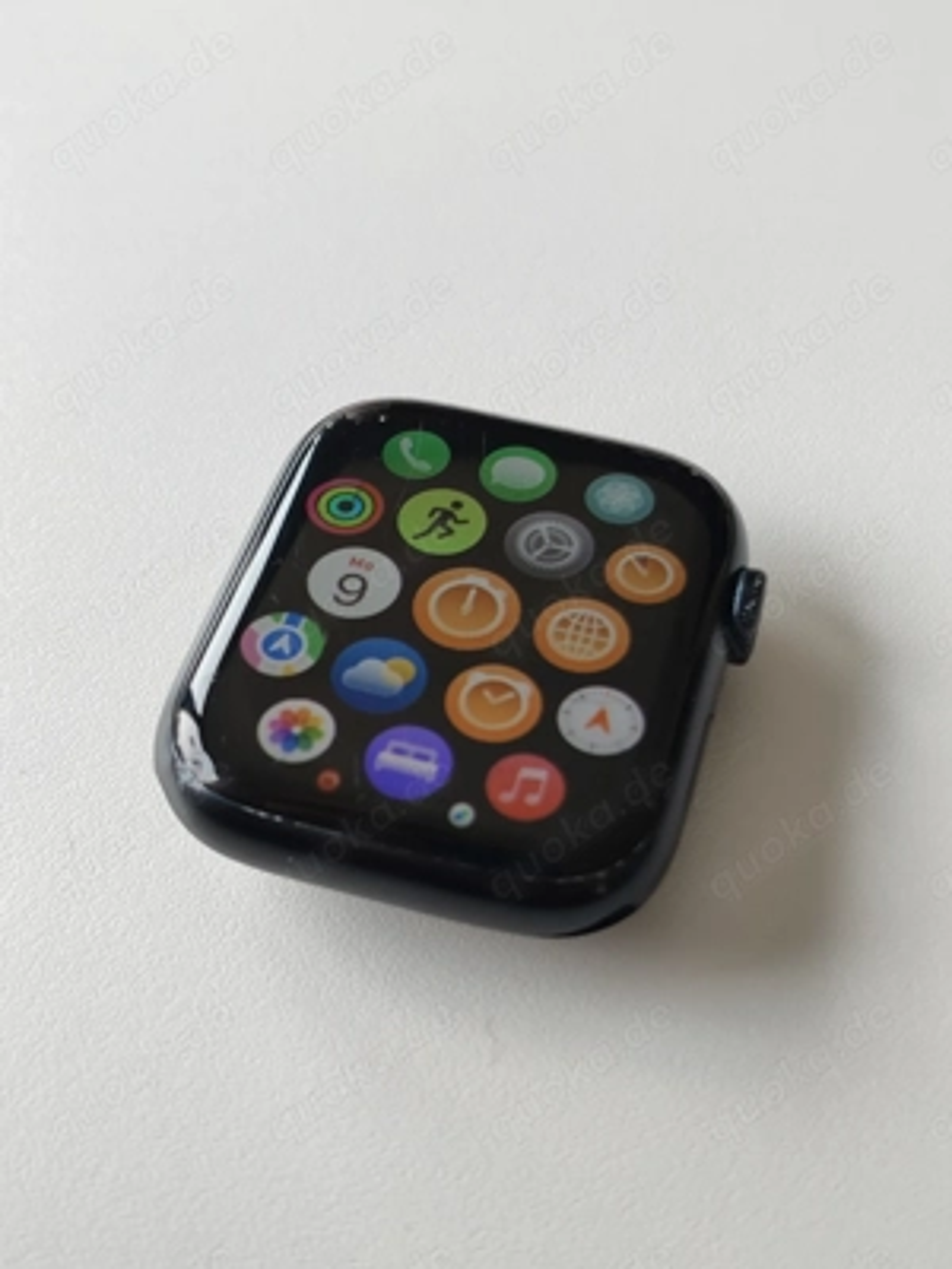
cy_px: 634
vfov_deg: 38.2
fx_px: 1833
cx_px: 476
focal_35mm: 50
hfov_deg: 29.1
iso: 214
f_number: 1.88
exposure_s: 1/100
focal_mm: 5.56
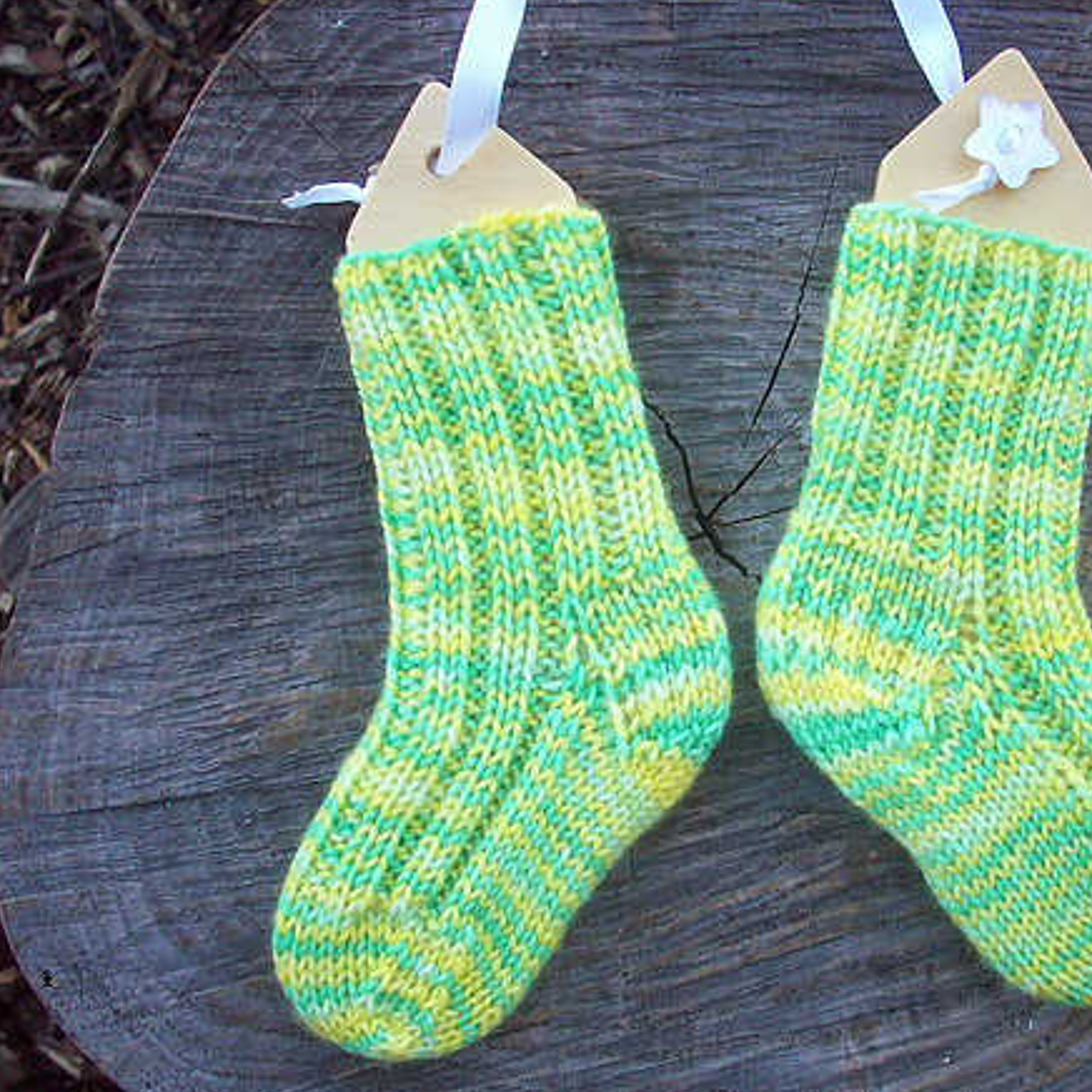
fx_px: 1713
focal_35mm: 48
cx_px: 739
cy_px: 589
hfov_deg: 35.0
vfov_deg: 35.3
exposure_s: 1/235
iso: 200
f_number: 2.8
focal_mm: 6.2
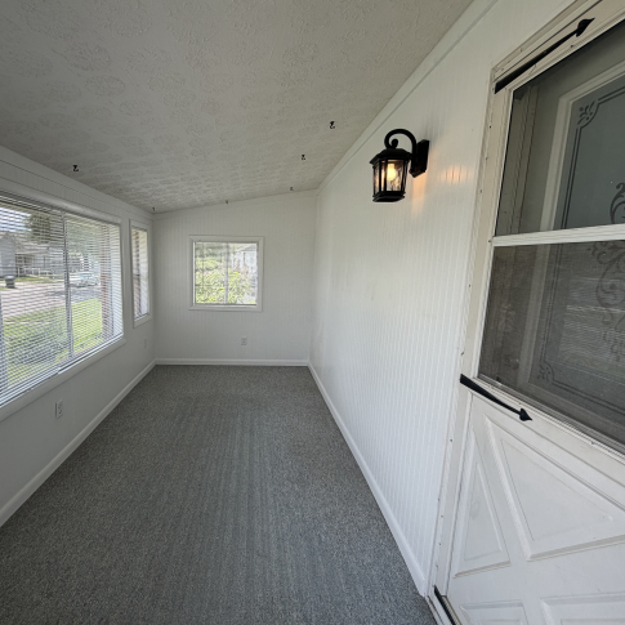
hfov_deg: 83.1
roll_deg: -1.3
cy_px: 311
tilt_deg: -8.9
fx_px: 347
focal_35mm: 17
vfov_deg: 84.0
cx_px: 255
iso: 64
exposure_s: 1/430
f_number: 2.2
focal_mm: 2.22
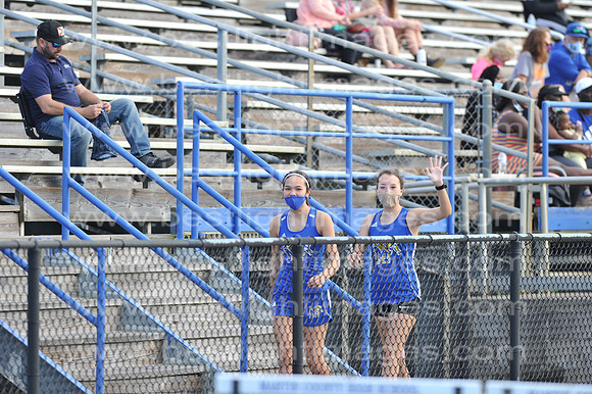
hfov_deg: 6.9
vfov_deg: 4.6
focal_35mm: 300
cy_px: 197
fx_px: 4930
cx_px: 296
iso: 800
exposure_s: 1/800
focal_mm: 300
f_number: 4.5
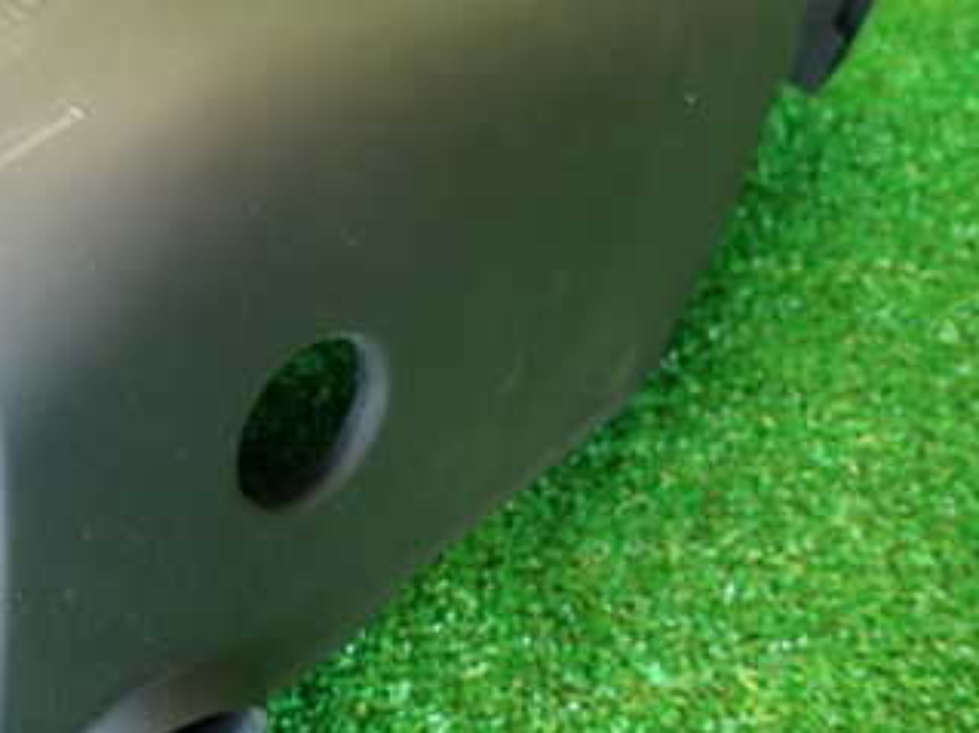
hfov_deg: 38.5
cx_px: 157
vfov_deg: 30.7
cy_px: 273
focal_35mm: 47
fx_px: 1329
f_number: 2
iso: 400
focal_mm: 4.5
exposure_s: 1/30
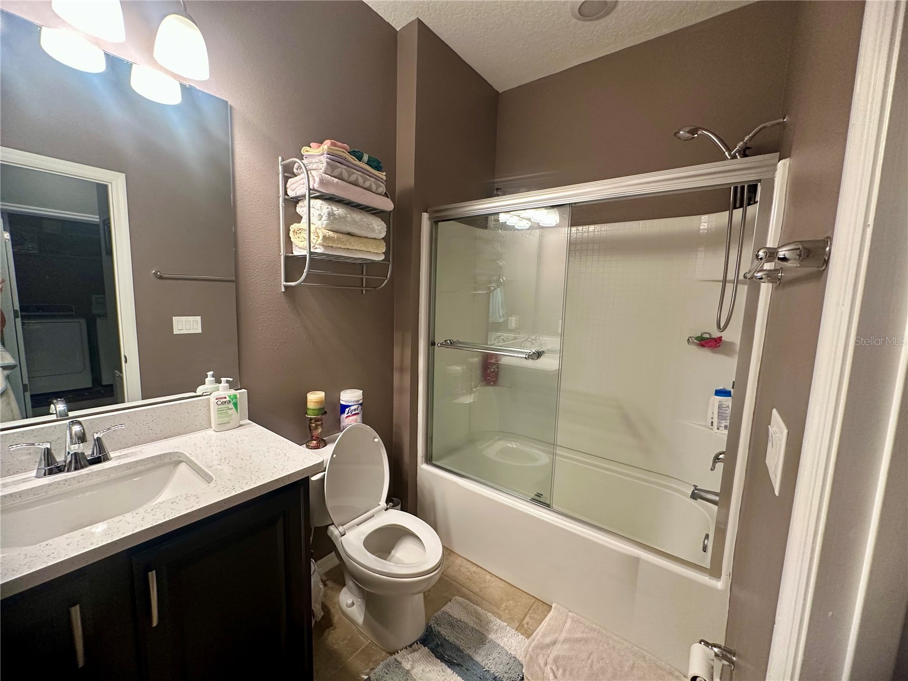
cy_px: 340
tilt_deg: -6.2
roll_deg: -2.5
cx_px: 454
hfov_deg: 102.1
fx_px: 367
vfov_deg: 85.7
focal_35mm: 14
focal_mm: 2.22
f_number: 2.2
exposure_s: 1/120
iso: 250
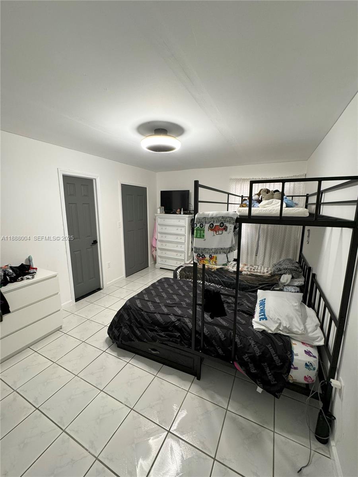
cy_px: 238
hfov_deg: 85.7
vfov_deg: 102.1
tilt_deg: -10.0
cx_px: 179
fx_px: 193
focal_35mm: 14
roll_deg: -0.4
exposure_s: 1/60
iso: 200
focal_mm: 2.22
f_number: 2.2
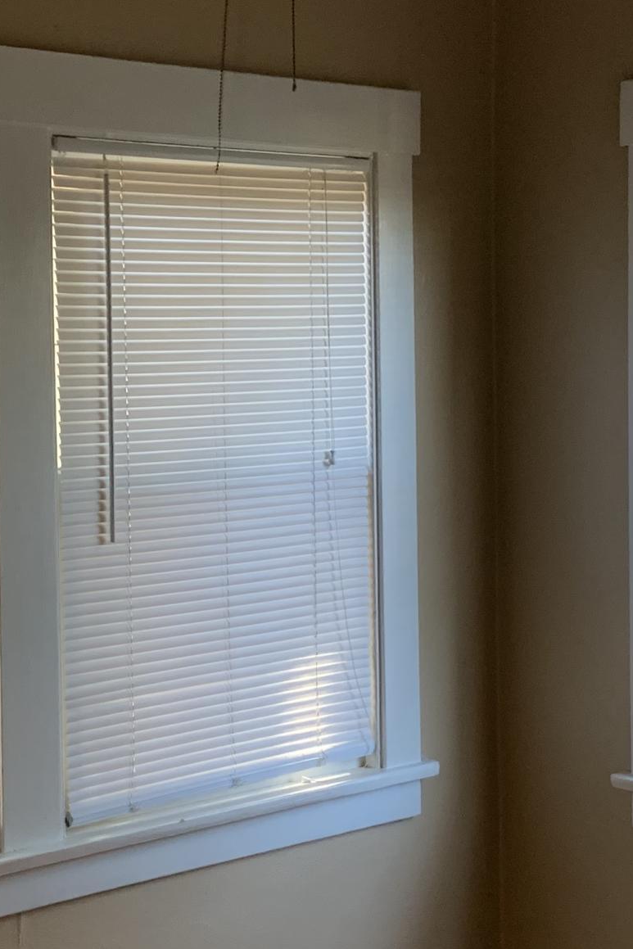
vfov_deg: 28.8
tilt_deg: -2.4
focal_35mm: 70
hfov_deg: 19.4
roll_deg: +2.0
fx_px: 1846
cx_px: 240
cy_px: 450
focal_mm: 4.25
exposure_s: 1/60
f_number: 1.8
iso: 160
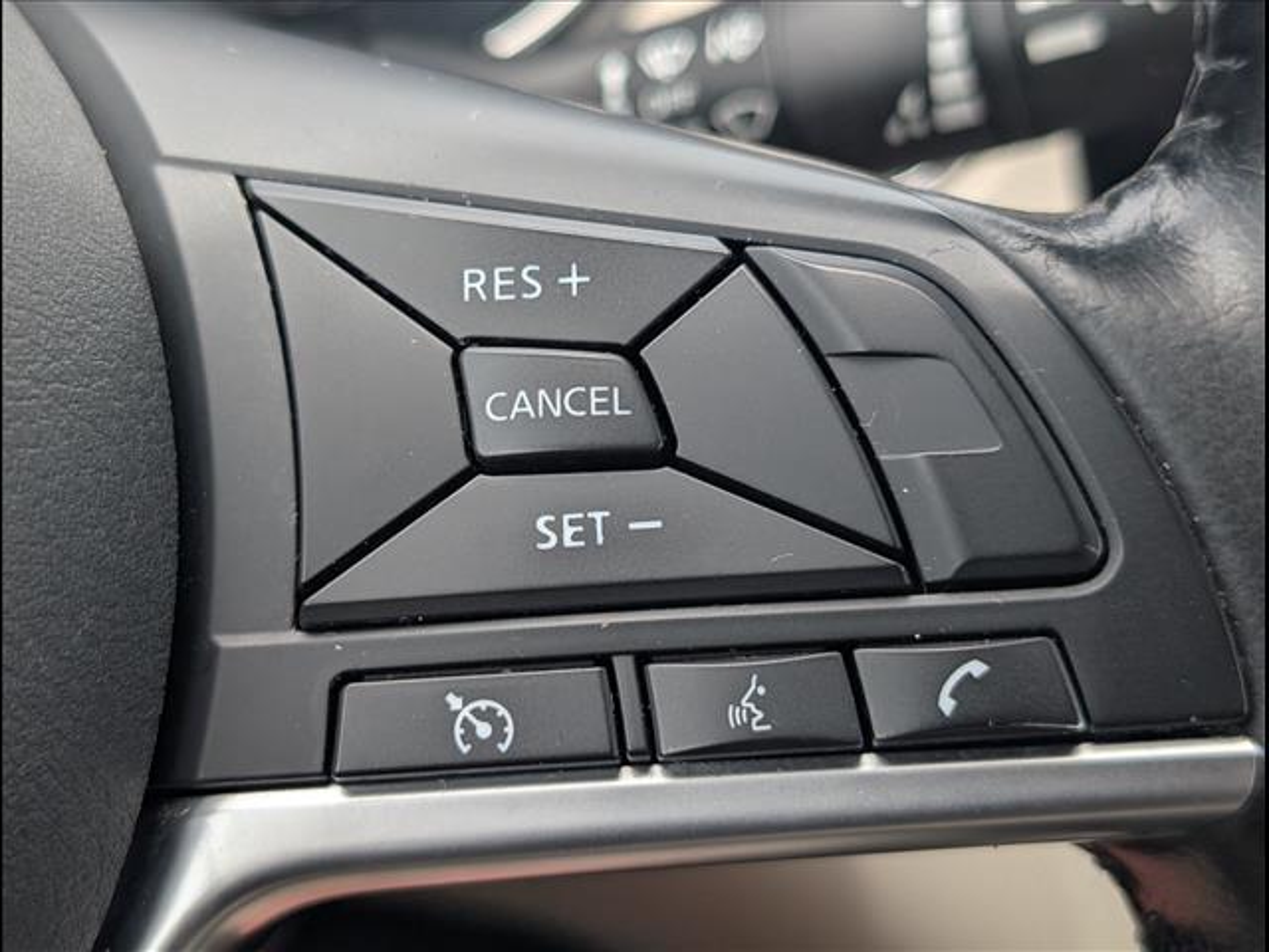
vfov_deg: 29.7
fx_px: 1796
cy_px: 476
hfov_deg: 38.9
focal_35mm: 49
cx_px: 634
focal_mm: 6.9
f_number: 1.68
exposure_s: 1/270
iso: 29
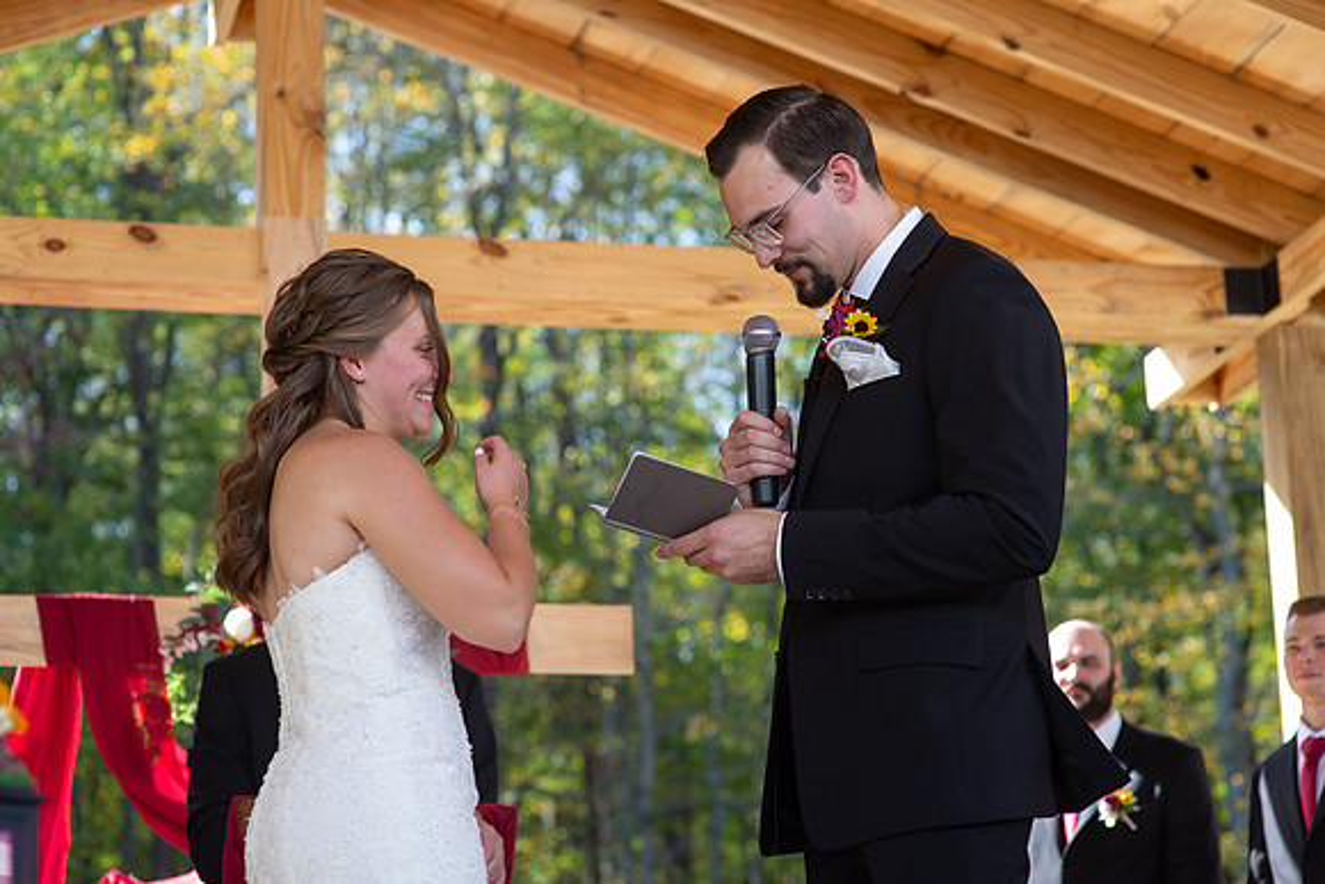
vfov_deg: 14.8
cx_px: 707
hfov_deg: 22.0
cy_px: 423
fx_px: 3401
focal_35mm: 92
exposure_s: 1/500
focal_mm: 85
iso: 400
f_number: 4.5
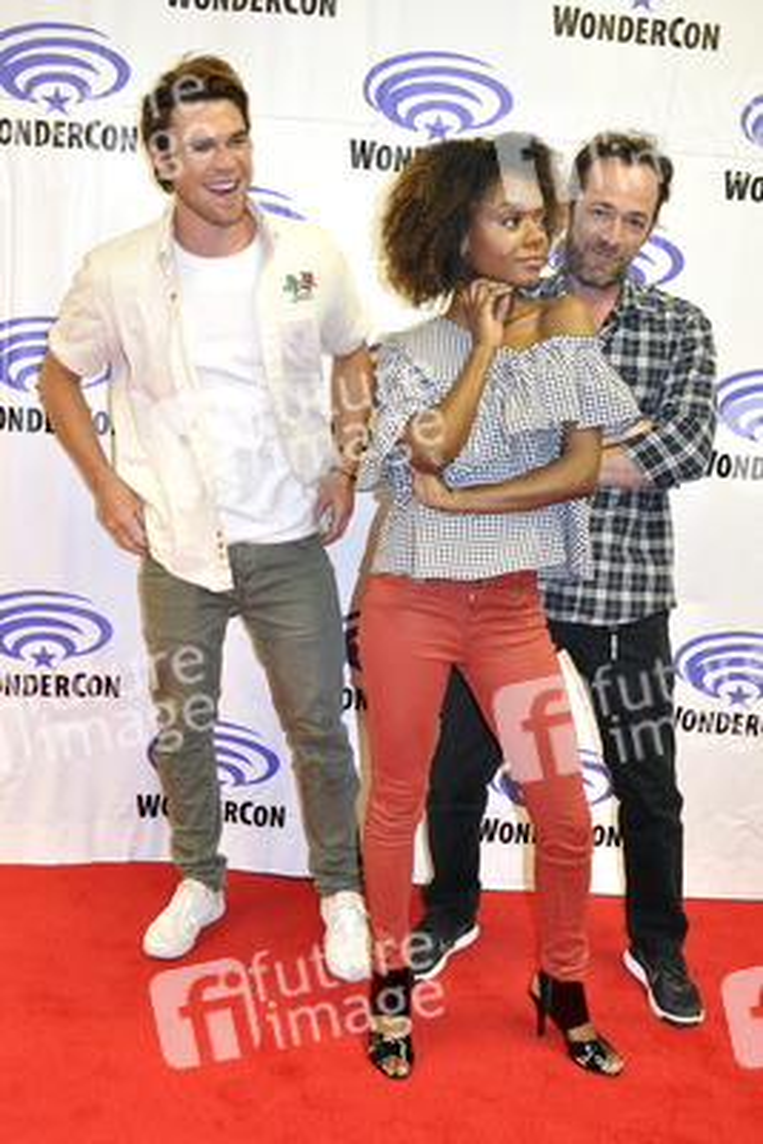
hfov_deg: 36.9
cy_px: 572
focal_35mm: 36
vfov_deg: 53.1
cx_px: 382
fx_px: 1143
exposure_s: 1/60
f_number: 4.5
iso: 1000
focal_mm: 24
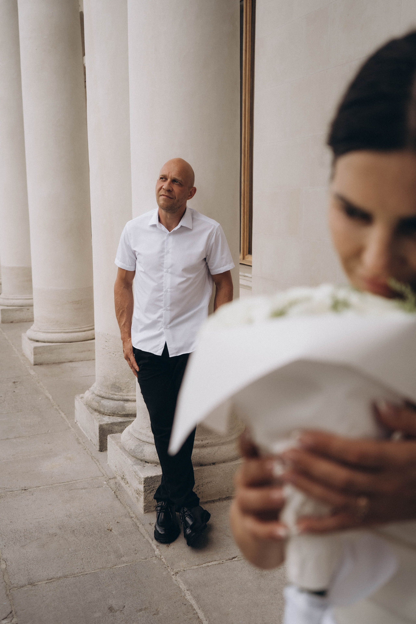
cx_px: 208
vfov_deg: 46.4
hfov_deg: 31.9
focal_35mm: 42
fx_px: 728
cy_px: 312
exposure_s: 1/400
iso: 400
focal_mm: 42
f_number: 4.5
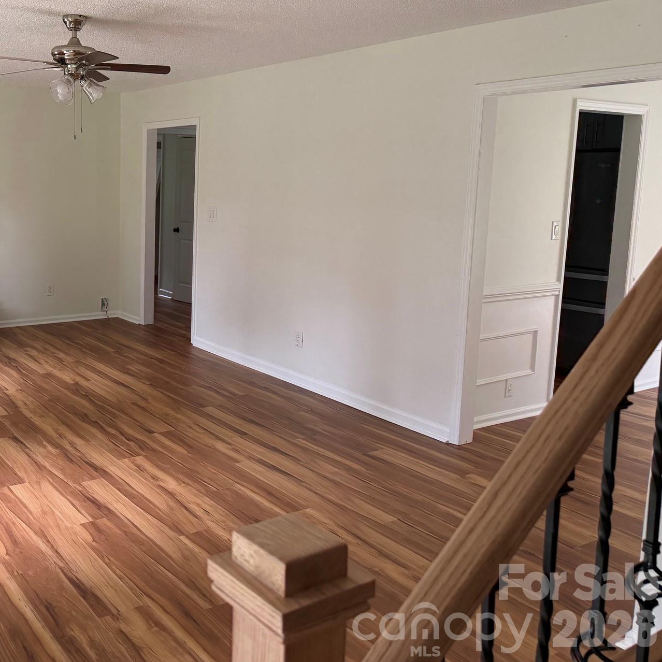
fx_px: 736
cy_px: 268
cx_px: 134
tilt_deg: -6.2
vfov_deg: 48.2
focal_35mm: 34
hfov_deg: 46.0
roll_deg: -0.5
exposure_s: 1/122
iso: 125
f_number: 1.78
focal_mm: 6.76
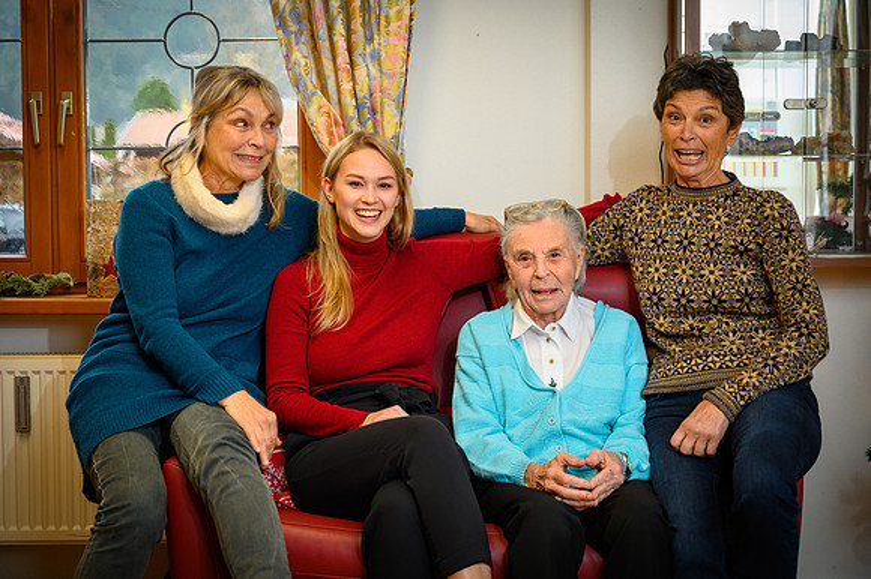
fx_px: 1306
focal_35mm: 54
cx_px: 436
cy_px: 290
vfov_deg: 25.0
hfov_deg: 36.9
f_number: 4
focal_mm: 54
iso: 800
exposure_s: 1/100
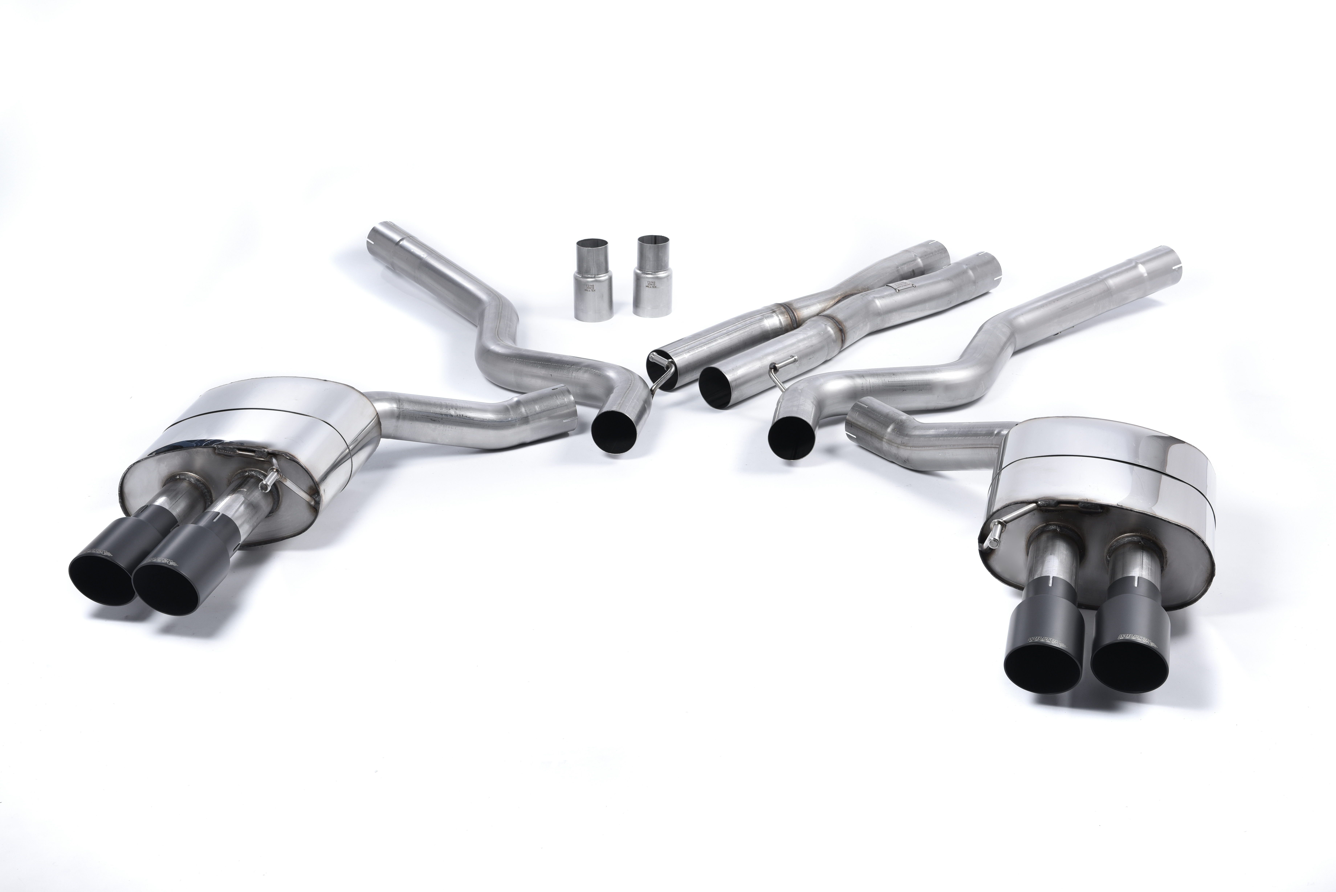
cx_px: 668
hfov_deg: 35.6
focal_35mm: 56
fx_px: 2079
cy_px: 446
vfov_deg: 24.2
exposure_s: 1/200
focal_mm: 56
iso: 160
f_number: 14
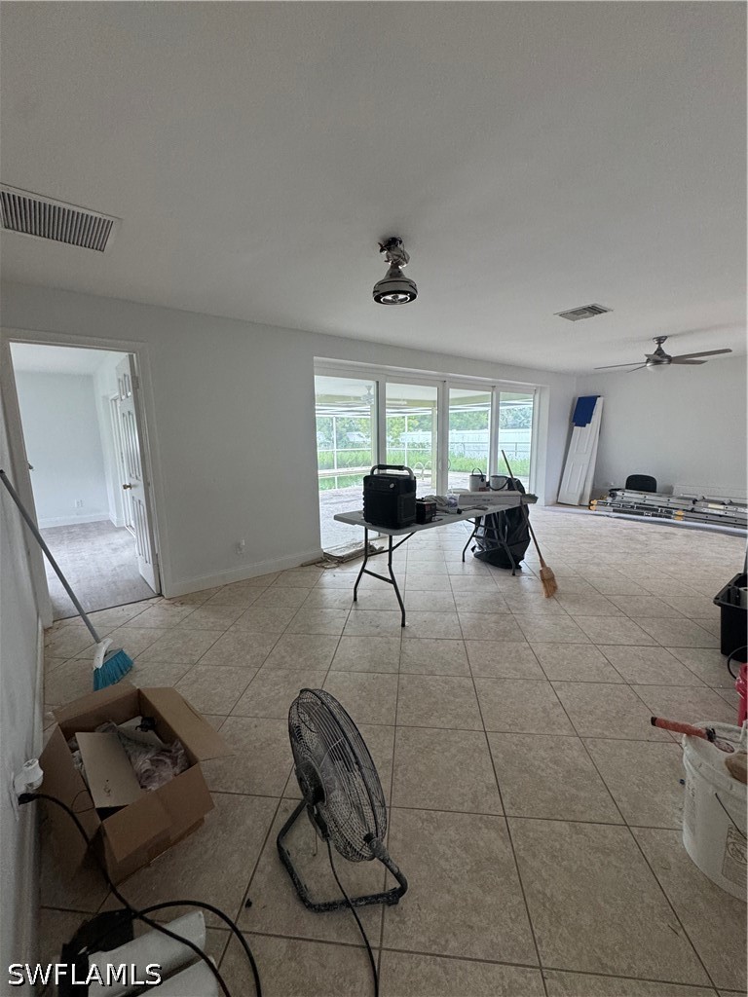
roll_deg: +0.7
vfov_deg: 102.1
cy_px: 498
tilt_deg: -10.1
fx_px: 403
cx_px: 374
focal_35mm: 14
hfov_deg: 85.7
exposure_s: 1/99
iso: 200
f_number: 2.2
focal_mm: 2.22
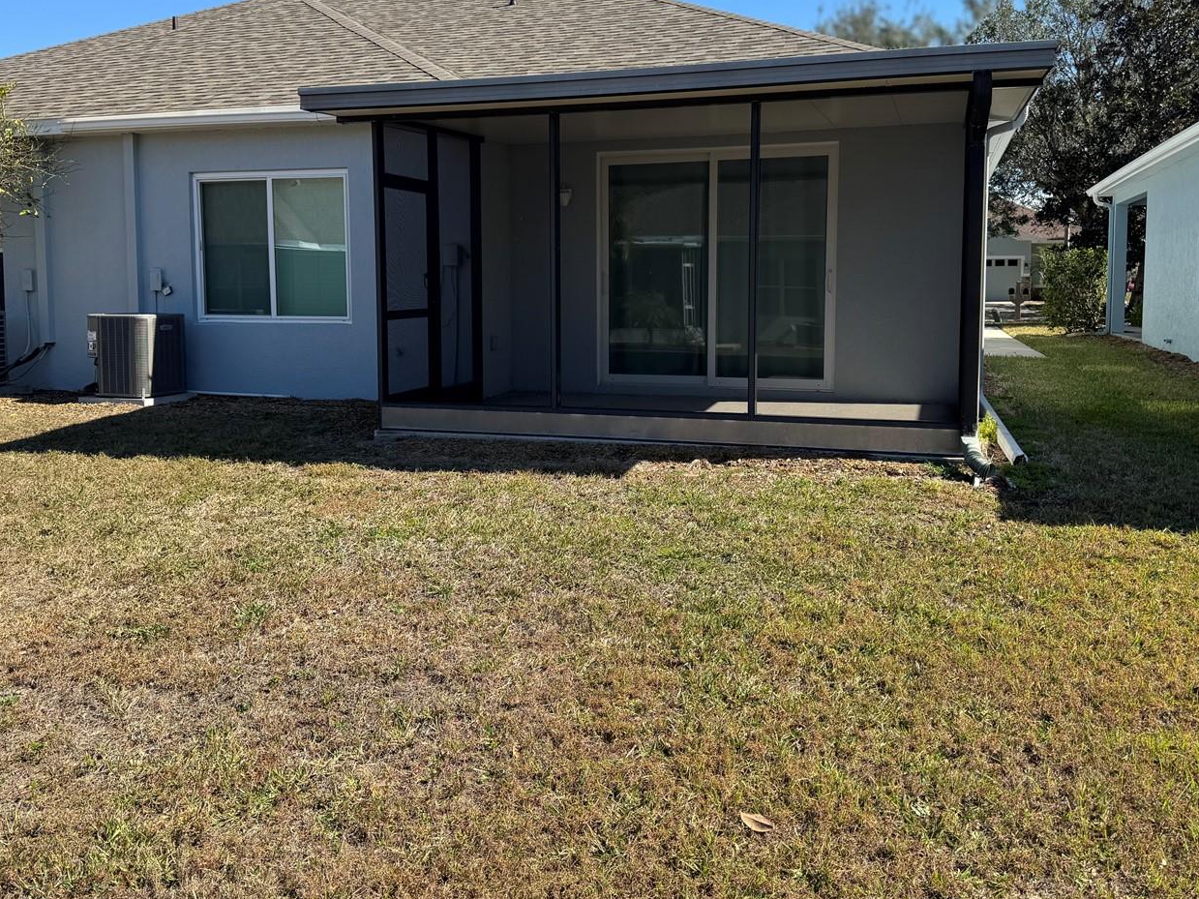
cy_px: 359
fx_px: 1074
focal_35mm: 31
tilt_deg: -4.8
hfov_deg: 58.3
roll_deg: +0.3
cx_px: 575
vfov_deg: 45.2
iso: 80
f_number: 1.78
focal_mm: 6.76
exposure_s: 1/2833
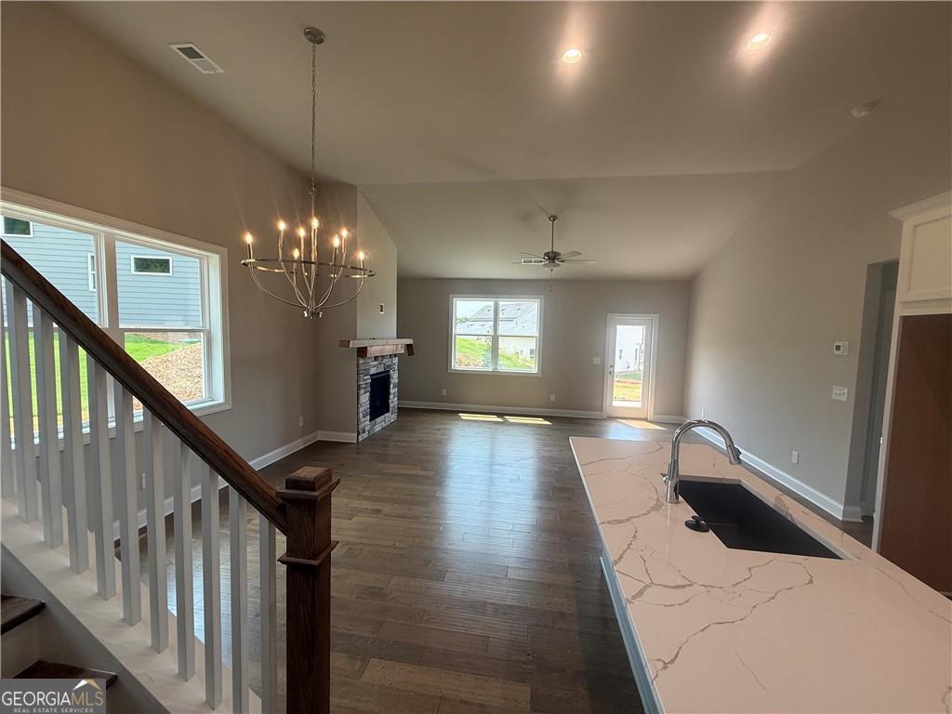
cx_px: 476
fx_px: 385
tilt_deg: -2.6
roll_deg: -0.9
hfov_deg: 102.1
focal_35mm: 14
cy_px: 357
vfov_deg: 85.7
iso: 64
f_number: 2.2
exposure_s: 1/136
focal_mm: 2.22
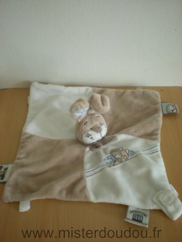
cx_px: 91
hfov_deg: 37.7
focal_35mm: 38
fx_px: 266
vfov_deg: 49.0
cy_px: 121
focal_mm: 6.3
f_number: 3.1
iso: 200
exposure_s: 1/27
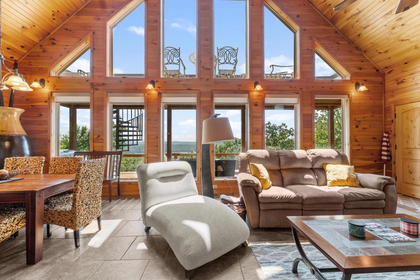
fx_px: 175
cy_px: 140
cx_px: 210
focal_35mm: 15
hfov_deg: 100.4
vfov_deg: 77.3
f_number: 9
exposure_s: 1/40
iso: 200
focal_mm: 10
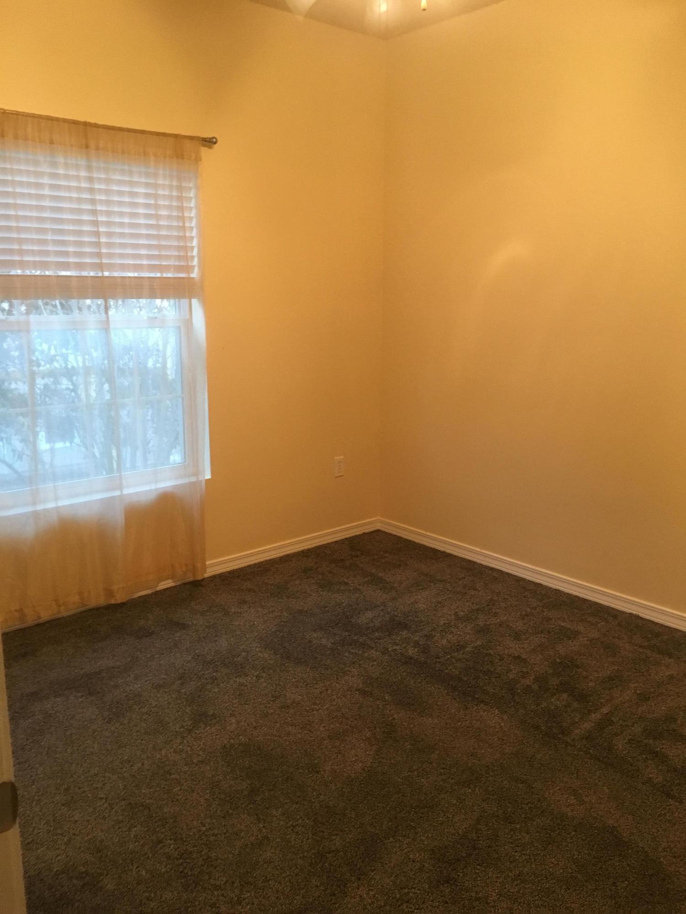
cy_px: 457
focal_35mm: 29
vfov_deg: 61.7
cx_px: 343
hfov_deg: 48.2
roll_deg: -0.3
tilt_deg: -12.9
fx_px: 766
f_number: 2.2
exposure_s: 1/30
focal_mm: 4.15
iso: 160
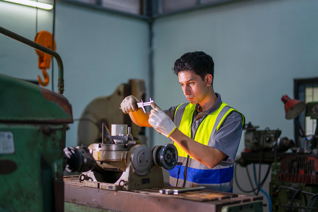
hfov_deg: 39.6
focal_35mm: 50
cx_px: 159
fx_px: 442
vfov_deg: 27.0
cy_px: 106
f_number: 1.4
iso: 100
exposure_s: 1/400
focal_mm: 50
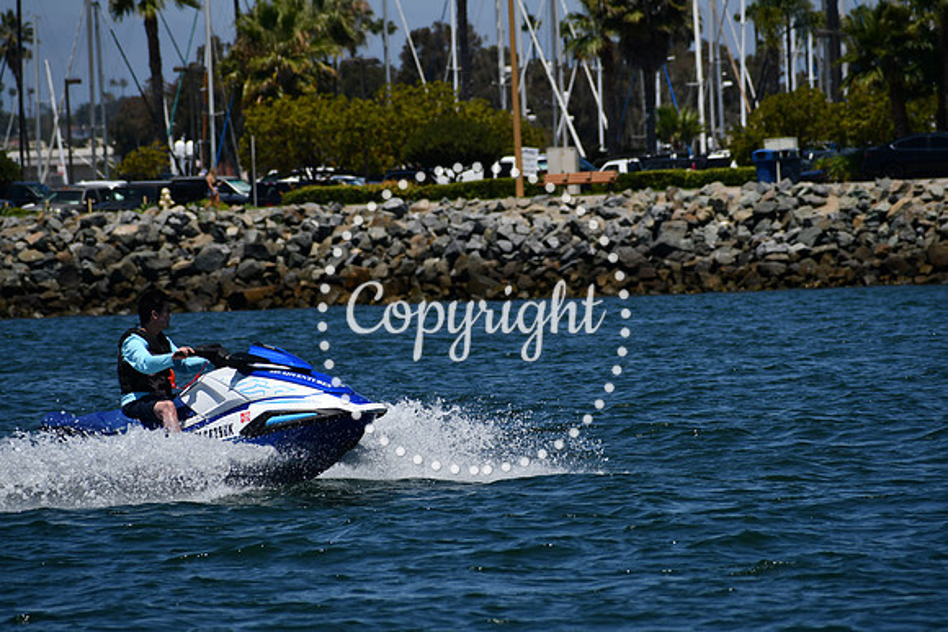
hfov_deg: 6.0
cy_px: 316
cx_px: 474
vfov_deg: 4.0
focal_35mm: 345
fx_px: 9087
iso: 200
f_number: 7.1
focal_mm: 230
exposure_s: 1/1600
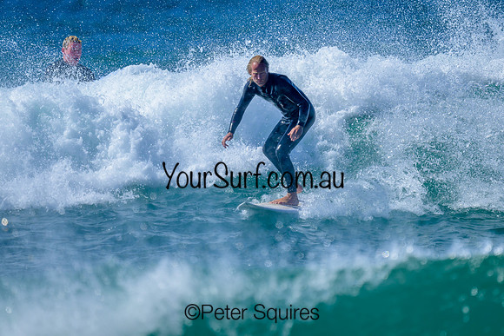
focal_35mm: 992
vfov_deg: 1.4
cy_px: 133
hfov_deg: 2.1
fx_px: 13891
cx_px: 264
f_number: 6.3
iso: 180
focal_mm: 800
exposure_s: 1/2000
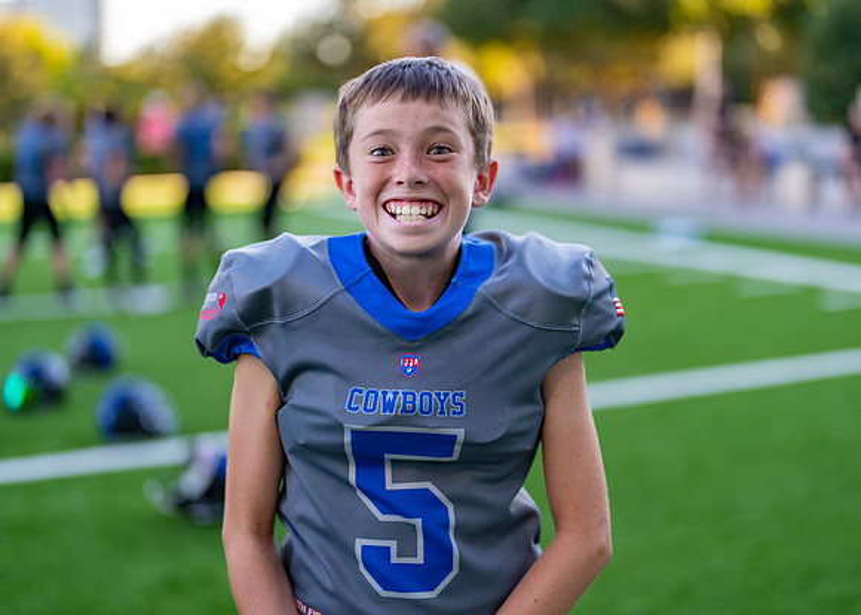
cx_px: 430
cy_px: 308
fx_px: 1315
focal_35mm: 54
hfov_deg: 36.3
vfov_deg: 26.3
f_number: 1.2
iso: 100
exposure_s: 1/500
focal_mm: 50
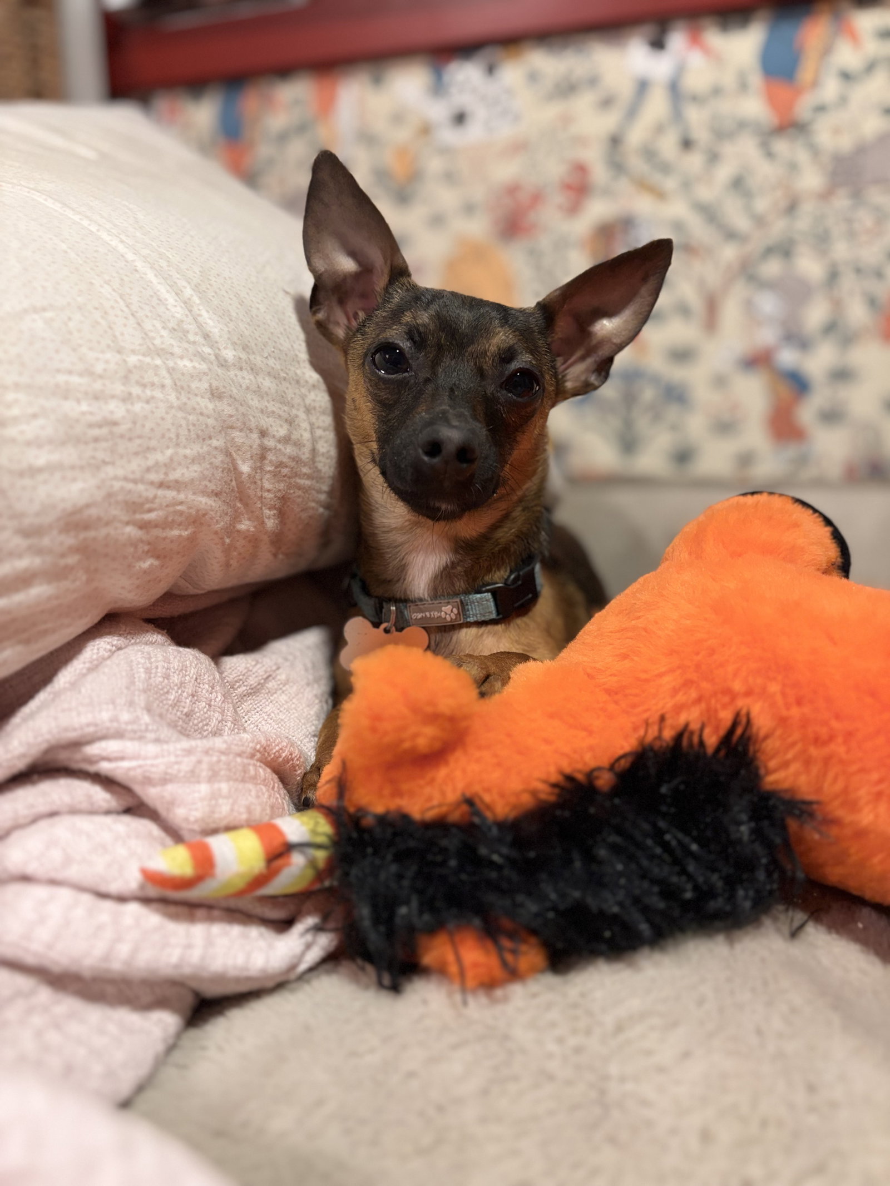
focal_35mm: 26
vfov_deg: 67.3
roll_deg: +0.1
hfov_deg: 53.1
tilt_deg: -14.2
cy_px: 593
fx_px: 891
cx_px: 445
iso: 500
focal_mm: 5.96
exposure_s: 1/40
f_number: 1.6
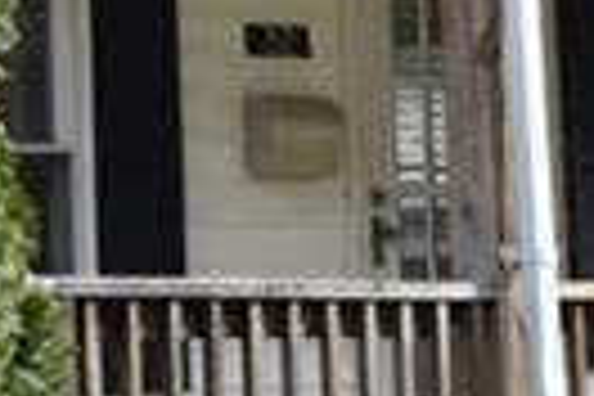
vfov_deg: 5.9
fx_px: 3844
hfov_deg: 8.8
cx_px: -63
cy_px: 4
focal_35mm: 233
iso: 400
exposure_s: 1/250
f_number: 8
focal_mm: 20
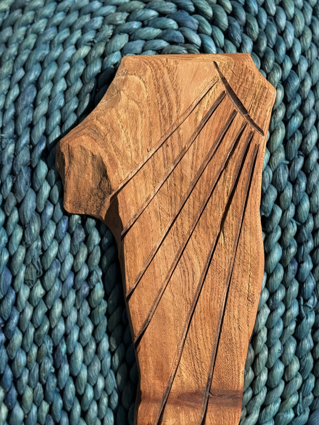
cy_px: 239
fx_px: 762
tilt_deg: -86.4
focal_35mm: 62
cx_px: 186
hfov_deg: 23.6
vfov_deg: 31.2
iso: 64
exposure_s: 1/5587
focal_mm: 6.76
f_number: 1.78
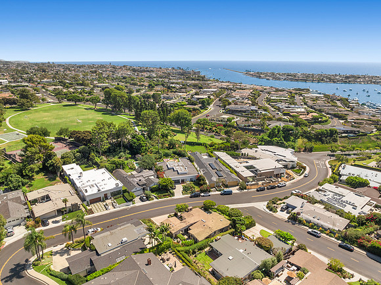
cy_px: 142
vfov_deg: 56.7
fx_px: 264
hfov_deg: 71.6
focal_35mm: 24
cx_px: 190
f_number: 2.8
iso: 130
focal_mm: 12.29
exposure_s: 1/1600
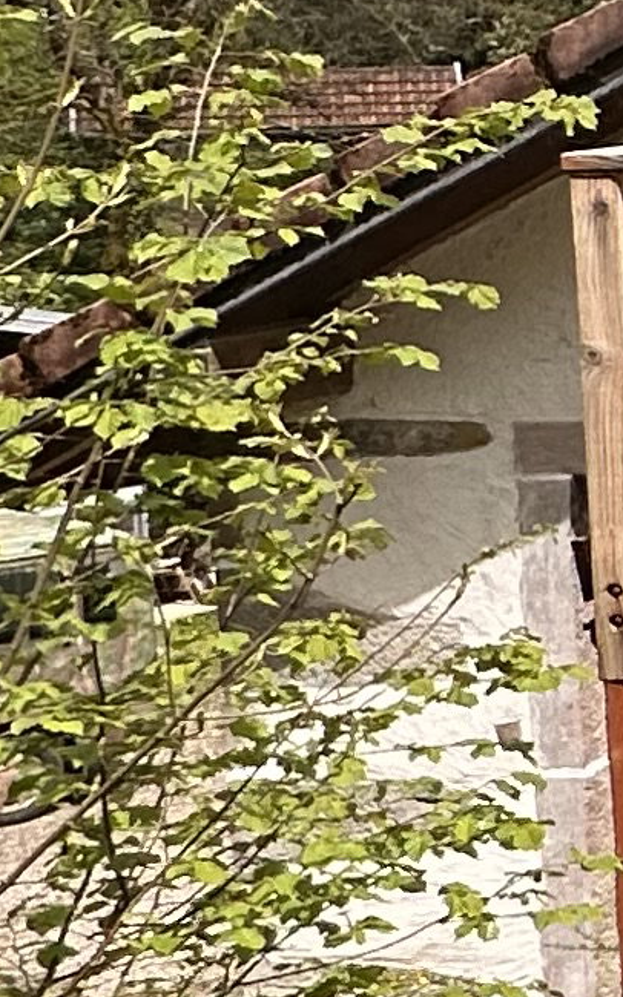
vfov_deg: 22.2
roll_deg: +0.7
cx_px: 2314
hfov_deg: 8.7
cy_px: 152
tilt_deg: -3.0
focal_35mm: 92
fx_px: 2500
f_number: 2.2
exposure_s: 1/1916
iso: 40
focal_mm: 2.22
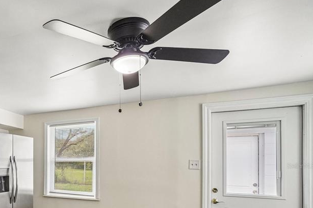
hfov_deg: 64.1
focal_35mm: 25
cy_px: 166
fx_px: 217
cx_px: 55
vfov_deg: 48.4
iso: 500
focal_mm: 10
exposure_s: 1/30
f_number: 8
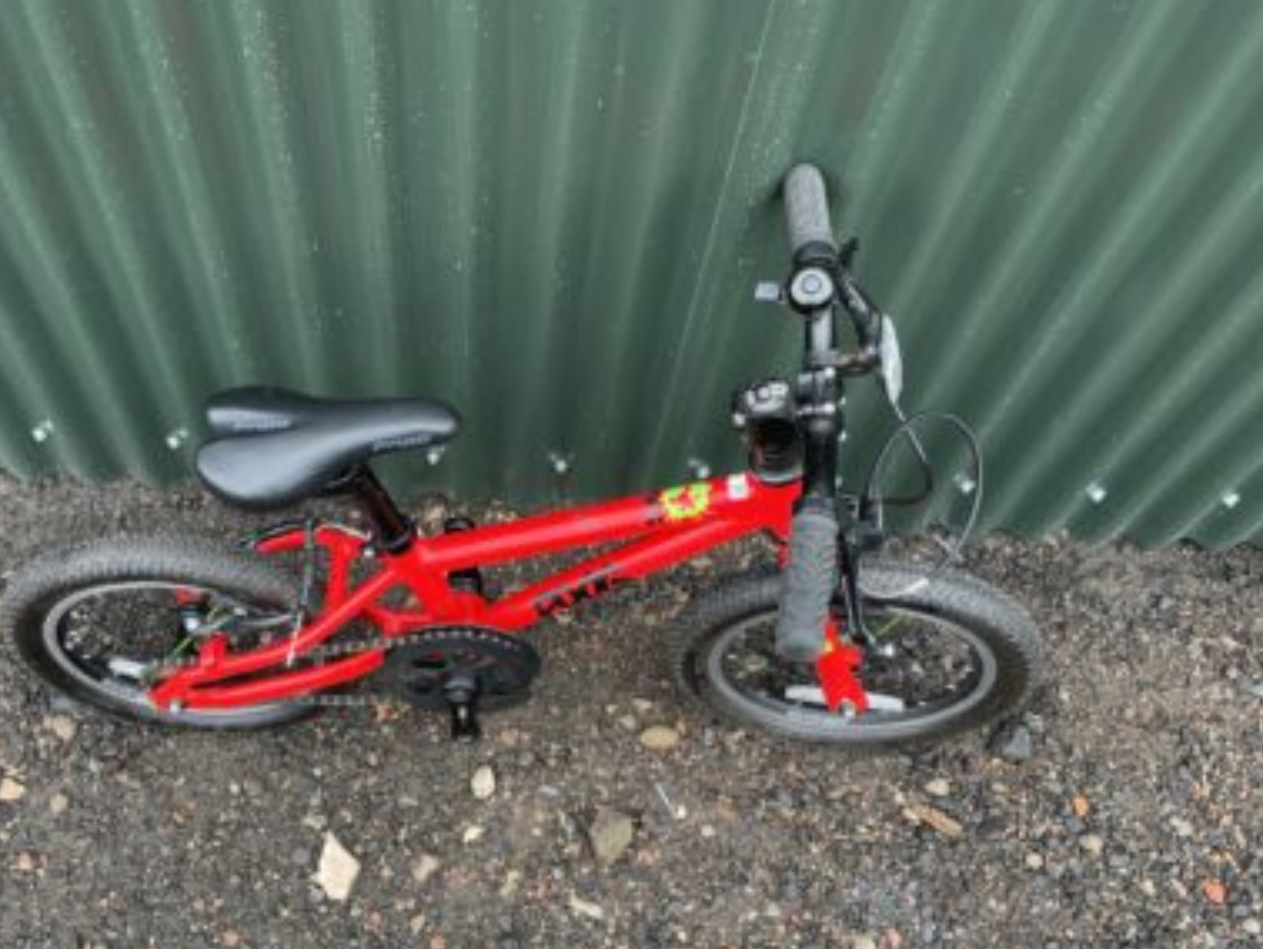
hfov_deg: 54.9
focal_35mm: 33
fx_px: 1205
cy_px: 531
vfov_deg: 42.9
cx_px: 498
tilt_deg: -64.4
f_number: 1.6
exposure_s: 1/121
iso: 40
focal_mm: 4.2
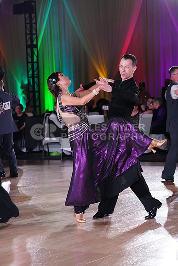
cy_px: 133
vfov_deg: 19.5
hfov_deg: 13.0
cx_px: 89
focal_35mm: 105
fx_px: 778
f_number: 4
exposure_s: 1/320
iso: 2000
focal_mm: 105
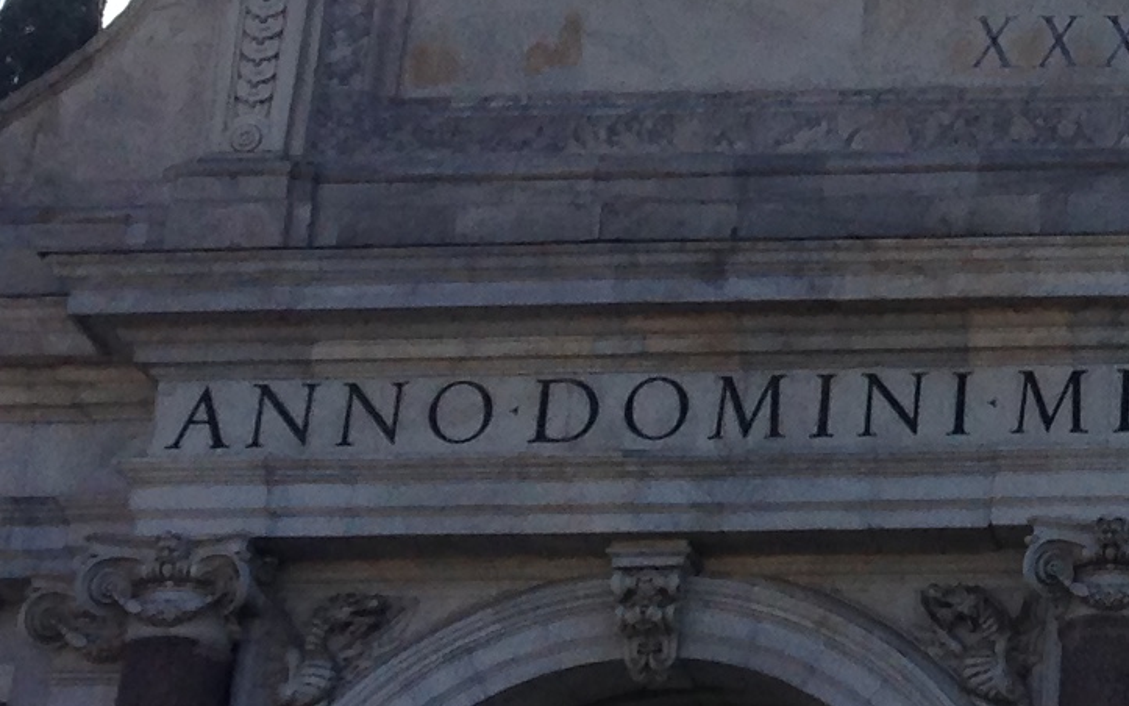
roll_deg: -1.8
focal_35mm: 158
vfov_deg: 8.2
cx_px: 1587
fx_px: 4862
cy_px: -247
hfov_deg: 12.7
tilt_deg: +29.2
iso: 50
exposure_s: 1/1506
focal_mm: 4.12
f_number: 2.4
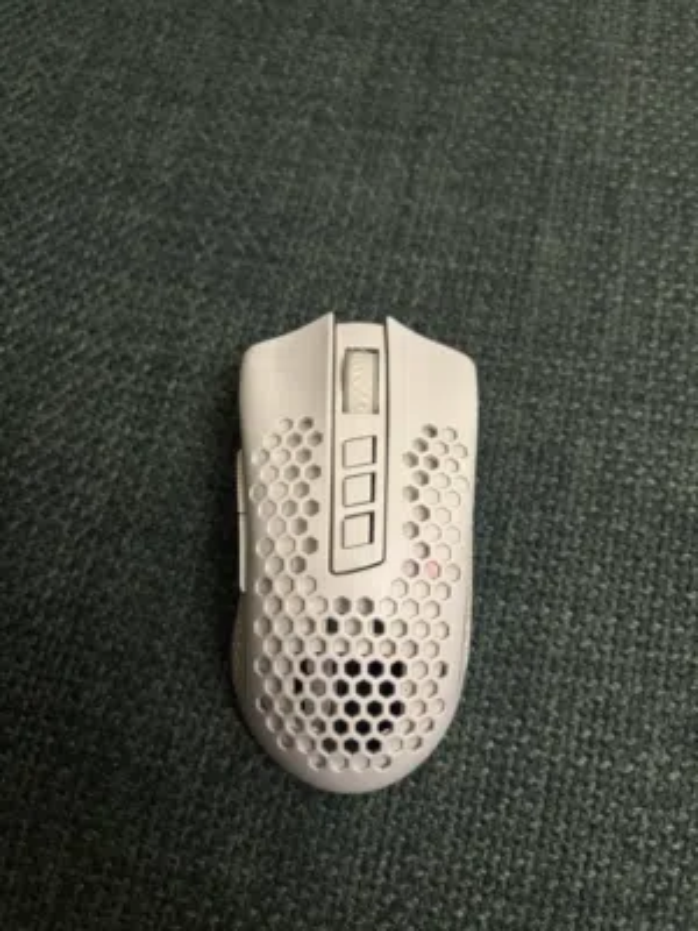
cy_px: 466
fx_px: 699
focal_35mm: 26
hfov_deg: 53.1
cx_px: 349
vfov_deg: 67.3
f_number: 1.6
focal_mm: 5.96
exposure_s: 1/50
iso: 500
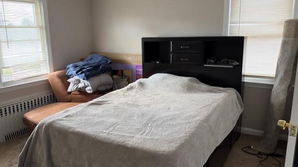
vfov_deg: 41.4
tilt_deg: -8.8
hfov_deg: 67.9
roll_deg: +1.7
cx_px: 147
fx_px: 221
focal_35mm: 28
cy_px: 79
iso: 400
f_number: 1.8
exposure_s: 1/121
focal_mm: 6.93
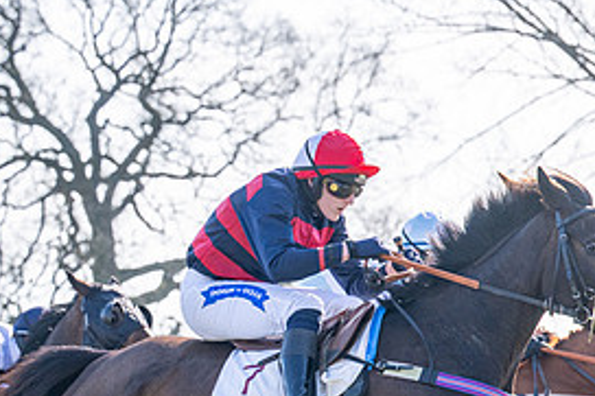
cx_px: 389
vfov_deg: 6.6
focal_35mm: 206
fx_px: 3403
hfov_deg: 10.0
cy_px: 413
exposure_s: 1/2000
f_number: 4
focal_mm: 70
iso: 200
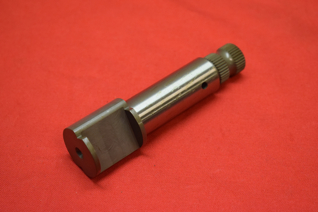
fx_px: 689
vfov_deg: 17.5
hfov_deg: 26.0
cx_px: 159
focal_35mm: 78
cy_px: 106
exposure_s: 1/125
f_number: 5.6
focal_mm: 52
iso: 2000
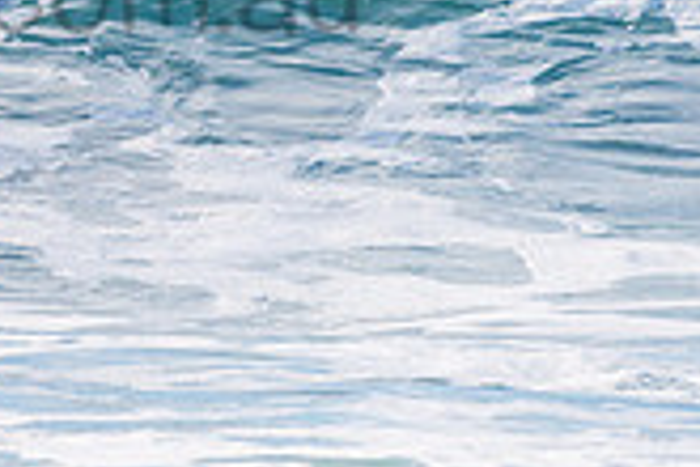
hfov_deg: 1.2
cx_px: -89
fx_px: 34122
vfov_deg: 0.8
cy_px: -66
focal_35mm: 1755
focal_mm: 500
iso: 280
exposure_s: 1/2000
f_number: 5.6
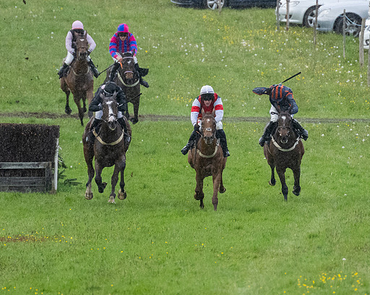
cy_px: 177
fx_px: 9861
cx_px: 244
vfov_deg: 1.7
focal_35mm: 901
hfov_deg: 2.1
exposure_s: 1/1250
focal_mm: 280
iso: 2000
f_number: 4
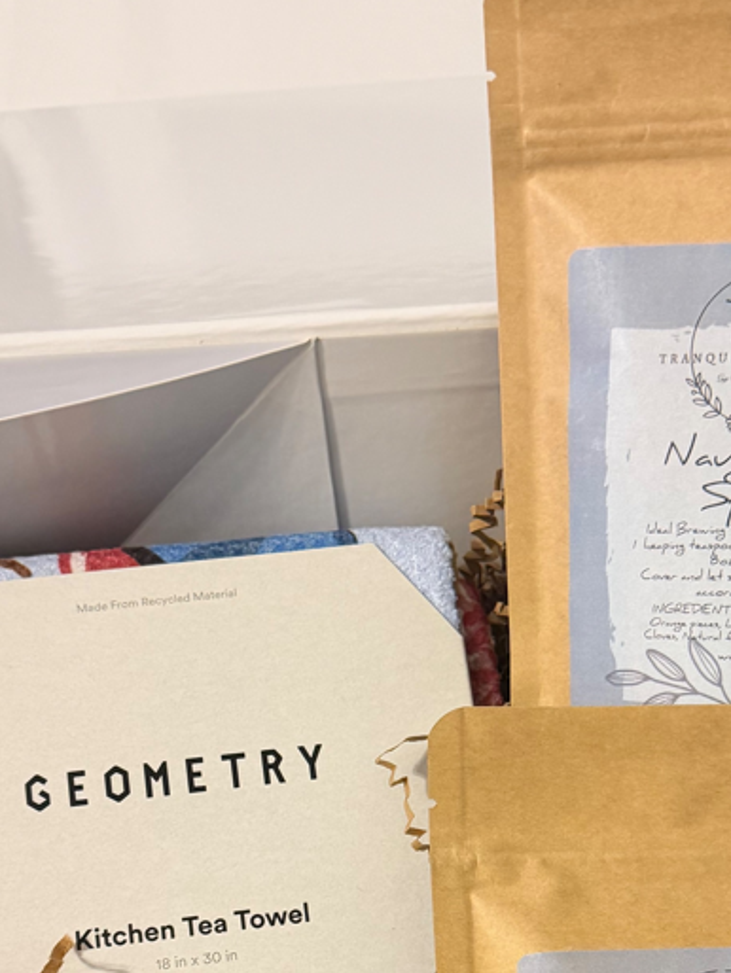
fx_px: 1575
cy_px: 876
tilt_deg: -67.1
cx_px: 460
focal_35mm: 56
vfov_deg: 32.6
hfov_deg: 26.0
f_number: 1.78
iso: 320
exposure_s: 1/60
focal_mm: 6.76
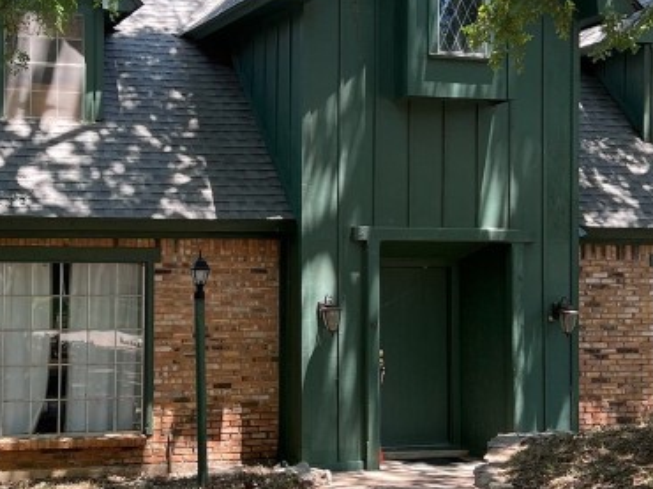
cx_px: 215
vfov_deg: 20.4
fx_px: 1357
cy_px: 238
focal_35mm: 72
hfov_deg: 26.9
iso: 40
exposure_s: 1/210
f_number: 1.5
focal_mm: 5.7
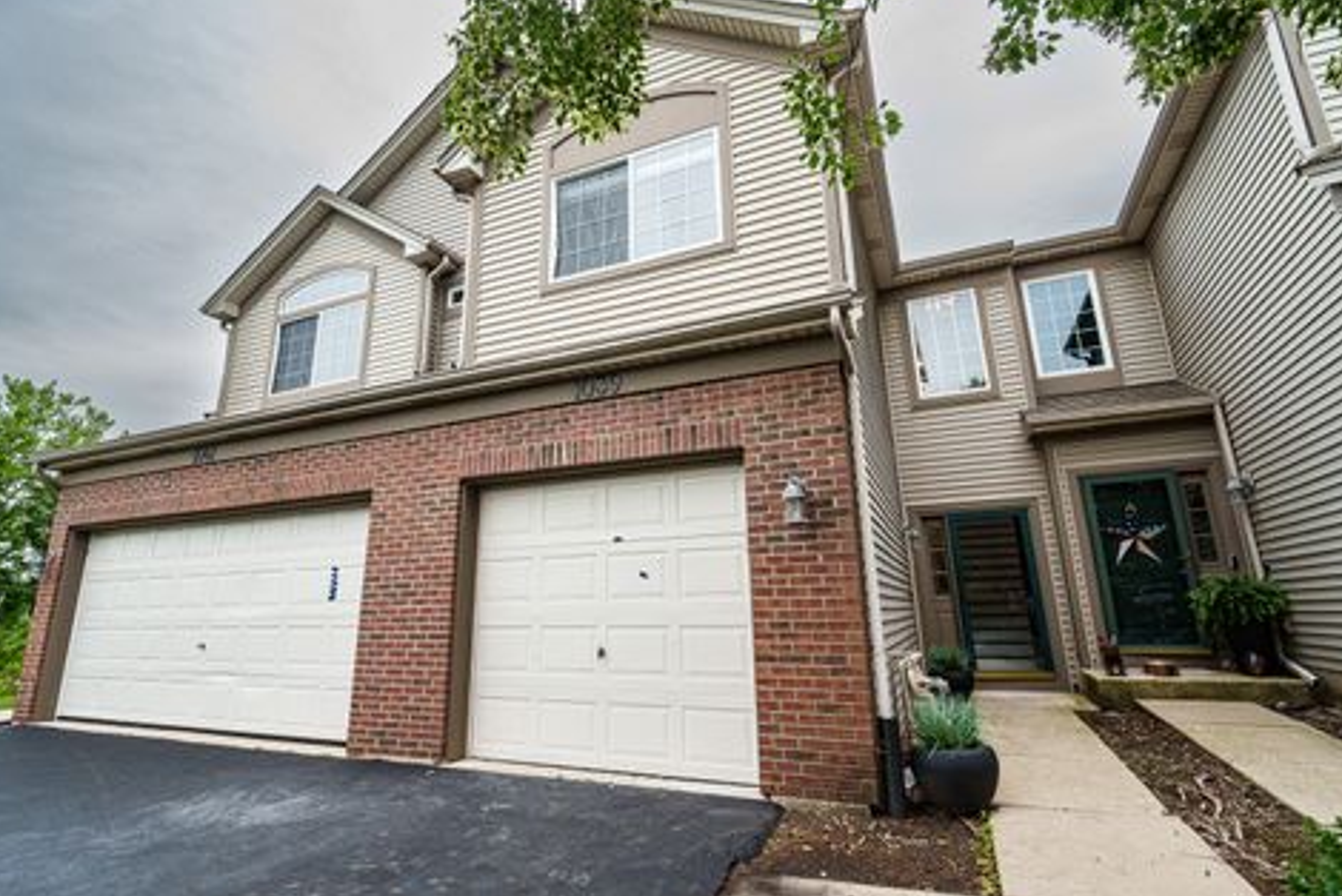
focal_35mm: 17
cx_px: 645
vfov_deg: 70.5
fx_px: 634
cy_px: 438
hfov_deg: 93.2
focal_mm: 16
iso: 800
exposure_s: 1/250
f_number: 8
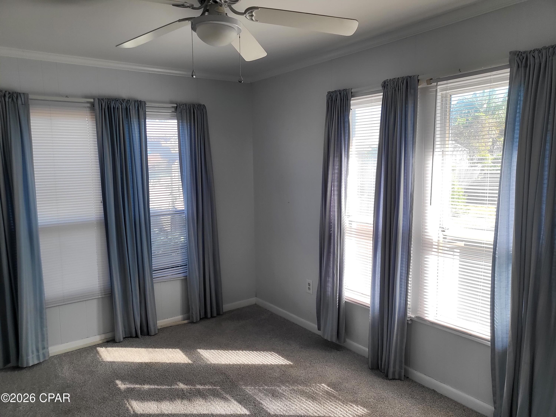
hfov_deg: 67.3
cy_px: 208
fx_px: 418
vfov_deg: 53.1
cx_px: 278
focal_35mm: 26
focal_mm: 4.25
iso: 50
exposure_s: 1/300
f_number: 1.8
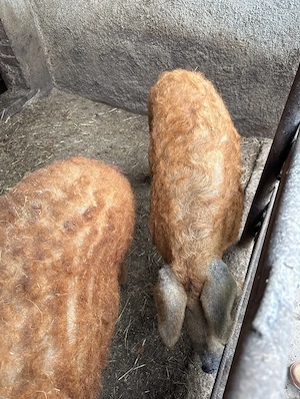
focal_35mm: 24
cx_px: 150
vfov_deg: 71.6
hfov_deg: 56.8
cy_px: 200
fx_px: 277
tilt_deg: -46.7
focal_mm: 6.76
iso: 125
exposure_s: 1/121
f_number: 1.78
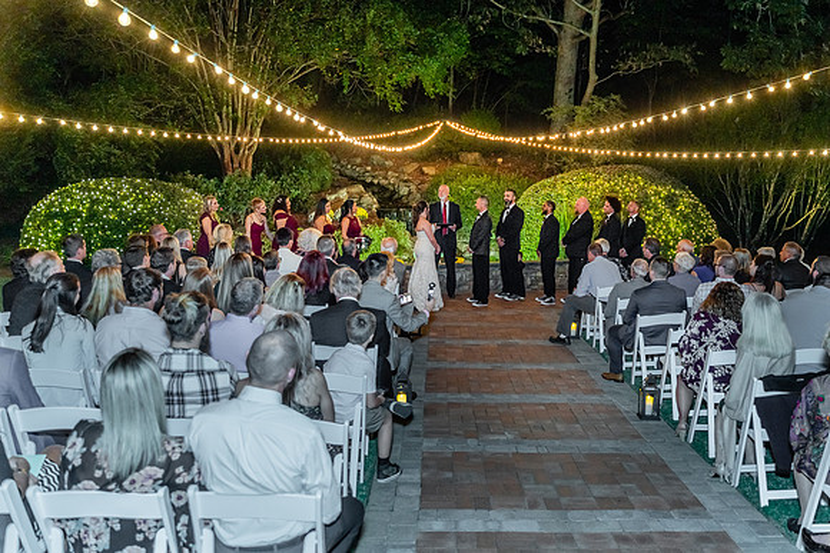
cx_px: 460
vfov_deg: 38.9
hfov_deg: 55.7
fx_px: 784
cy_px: 256
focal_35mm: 34
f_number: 2.8
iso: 1000
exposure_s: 1/60
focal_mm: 28
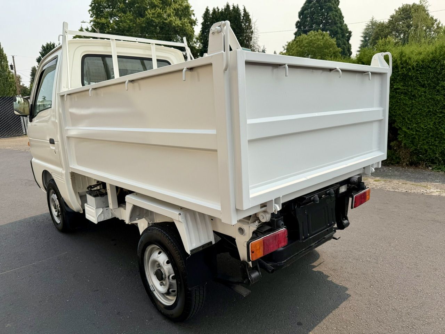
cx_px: 222
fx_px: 309
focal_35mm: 24
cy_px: 167
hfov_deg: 71.6
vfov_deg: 56.8
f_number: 1.78
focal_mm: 6.76
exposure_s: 1/4975
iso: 80
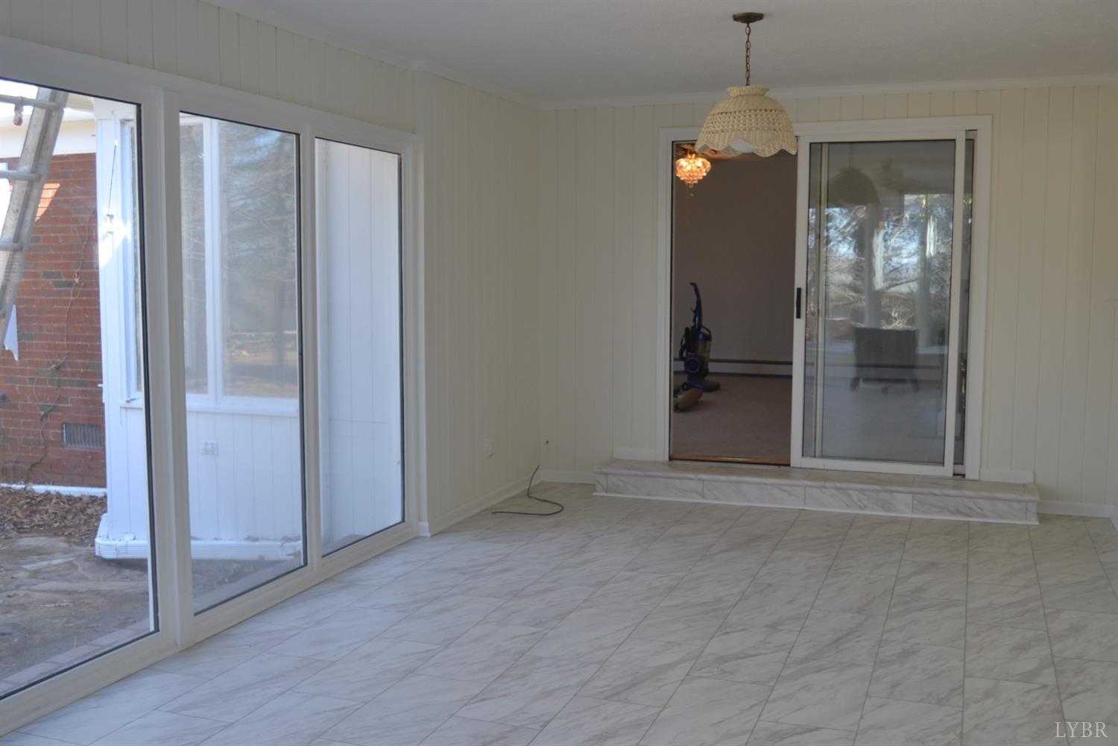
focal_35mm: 36
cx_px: 559
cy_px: 373
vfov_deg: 36.9
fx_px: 1118
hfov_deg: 53.1
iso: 200
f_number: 5.6
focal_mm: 24
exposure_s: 1/60
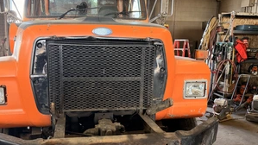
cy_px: 85
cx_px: 119
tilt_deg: -10.9
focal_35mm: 35
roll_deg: +1.4
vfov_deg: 33.6
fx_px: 239
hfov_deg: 56.6
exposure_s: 1/120
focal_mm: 6.76
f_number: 1.78
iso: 320
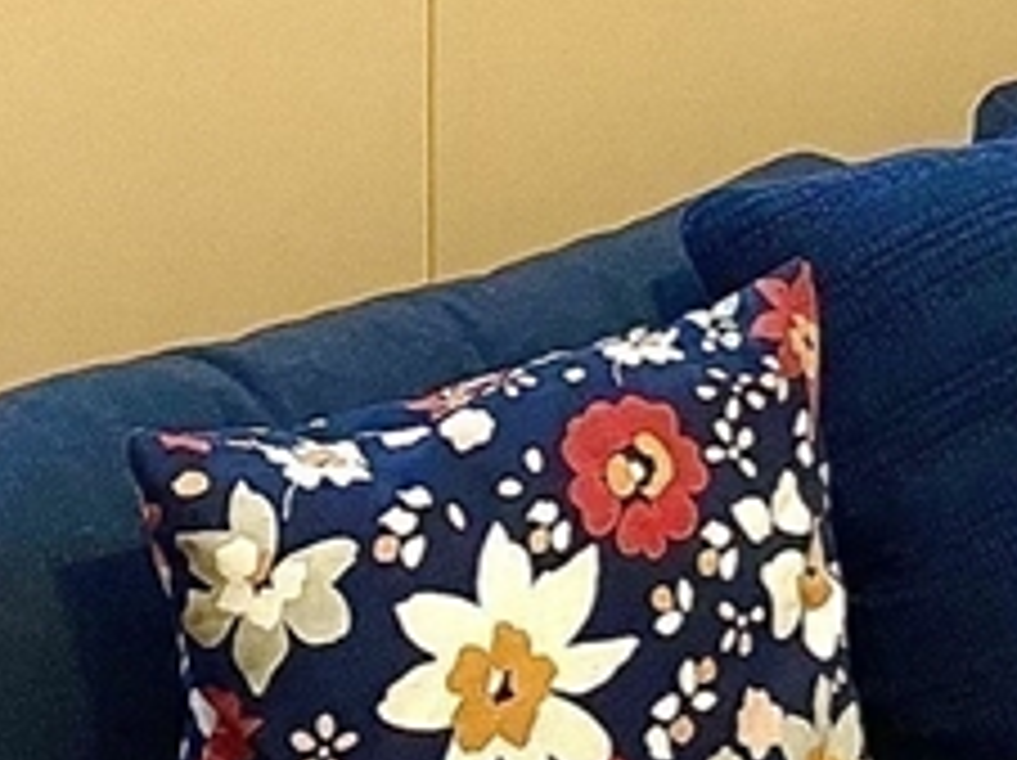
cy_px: -733
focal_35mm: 118
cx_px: 1012
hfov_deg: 16.4
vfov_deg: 11.4
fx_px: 3463
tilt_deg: -4.4
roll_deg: +0.2
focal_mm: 4.2
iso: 100
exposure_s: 1/60
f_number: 1.6
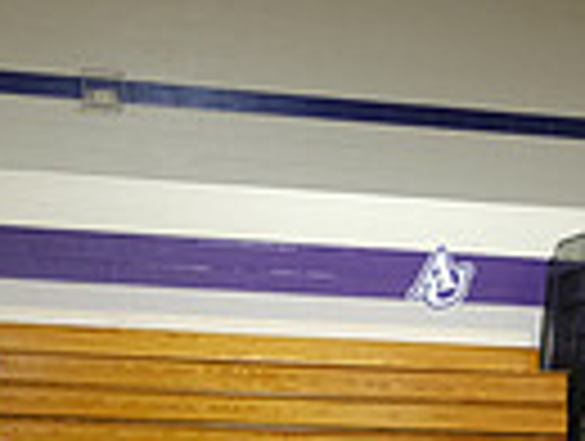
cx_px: 387
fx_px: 2099
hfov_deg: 15.8
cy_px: 848
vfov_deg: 11.0
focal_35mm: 124
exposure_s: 1/125
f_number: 2.8
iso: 1600
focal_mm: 19.4
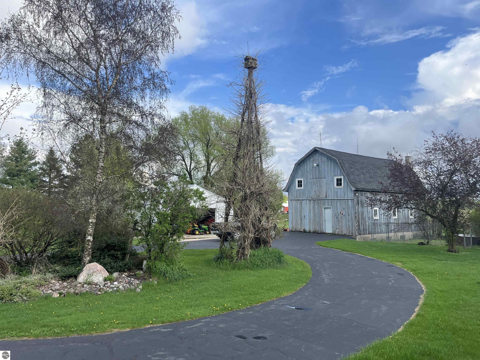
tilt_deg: +4.2
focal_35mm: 26
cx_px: 240
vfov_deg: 53.1
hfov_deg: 67.3
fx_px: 361
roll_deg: -0.3
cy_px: 180
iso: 50
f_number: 1.6
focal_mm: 5.1
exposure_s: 1/2062
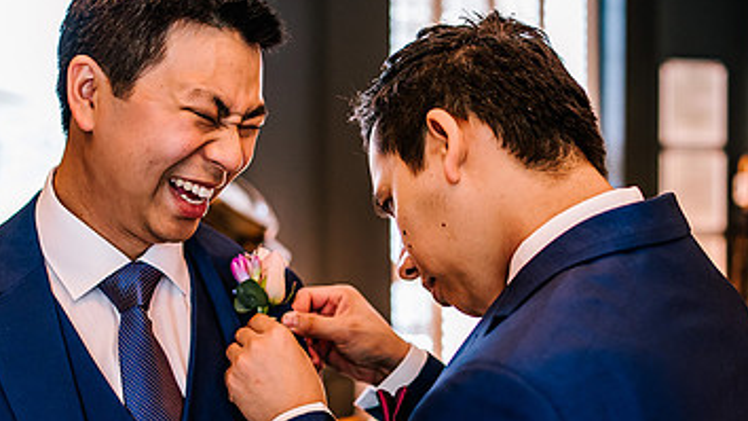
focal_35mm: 62
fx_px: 1230
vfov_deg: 19.3
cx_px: 370
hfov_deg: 33.8
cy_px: 293
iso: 1600
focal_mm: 35
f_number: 1.8
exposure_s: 1/250
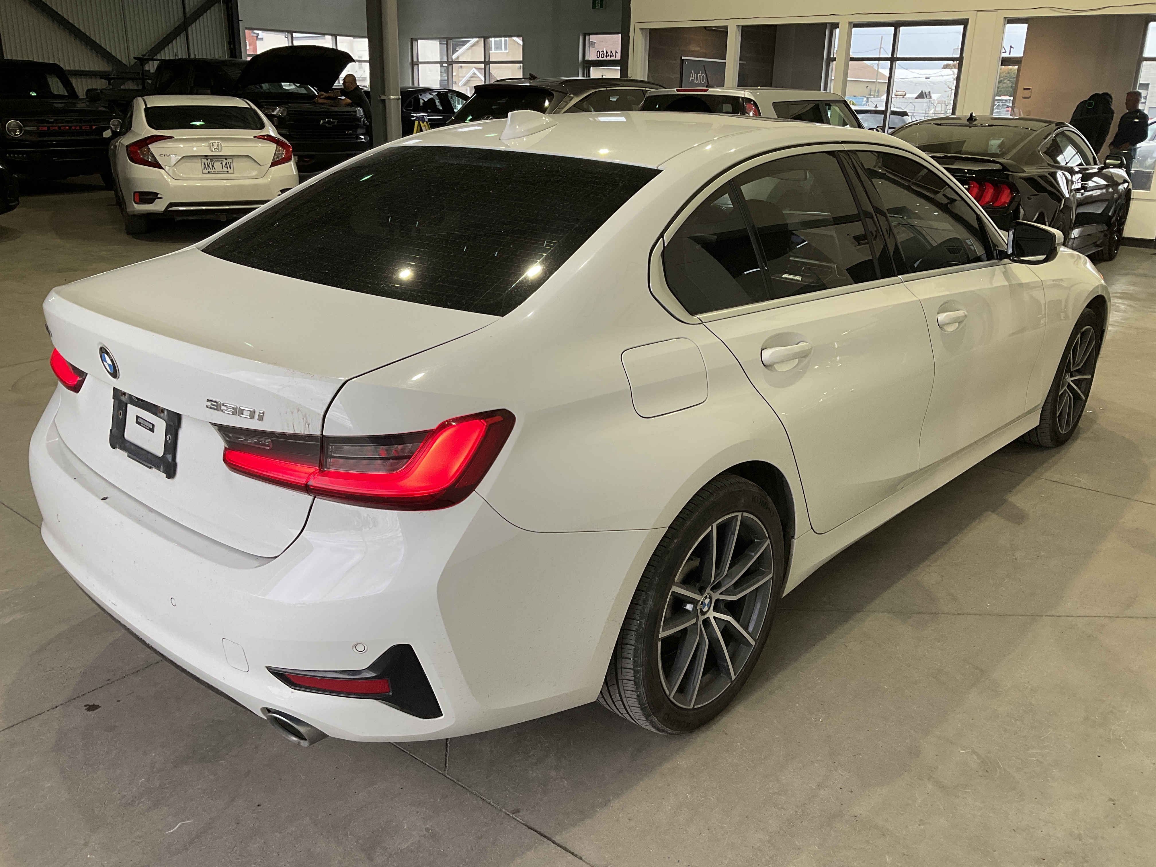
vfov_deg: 48.2
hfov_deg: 61.7
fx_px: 968
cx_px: 578
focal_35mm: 29
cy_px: 434
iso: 50
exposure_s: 1/120
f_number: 1.8
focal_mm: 3
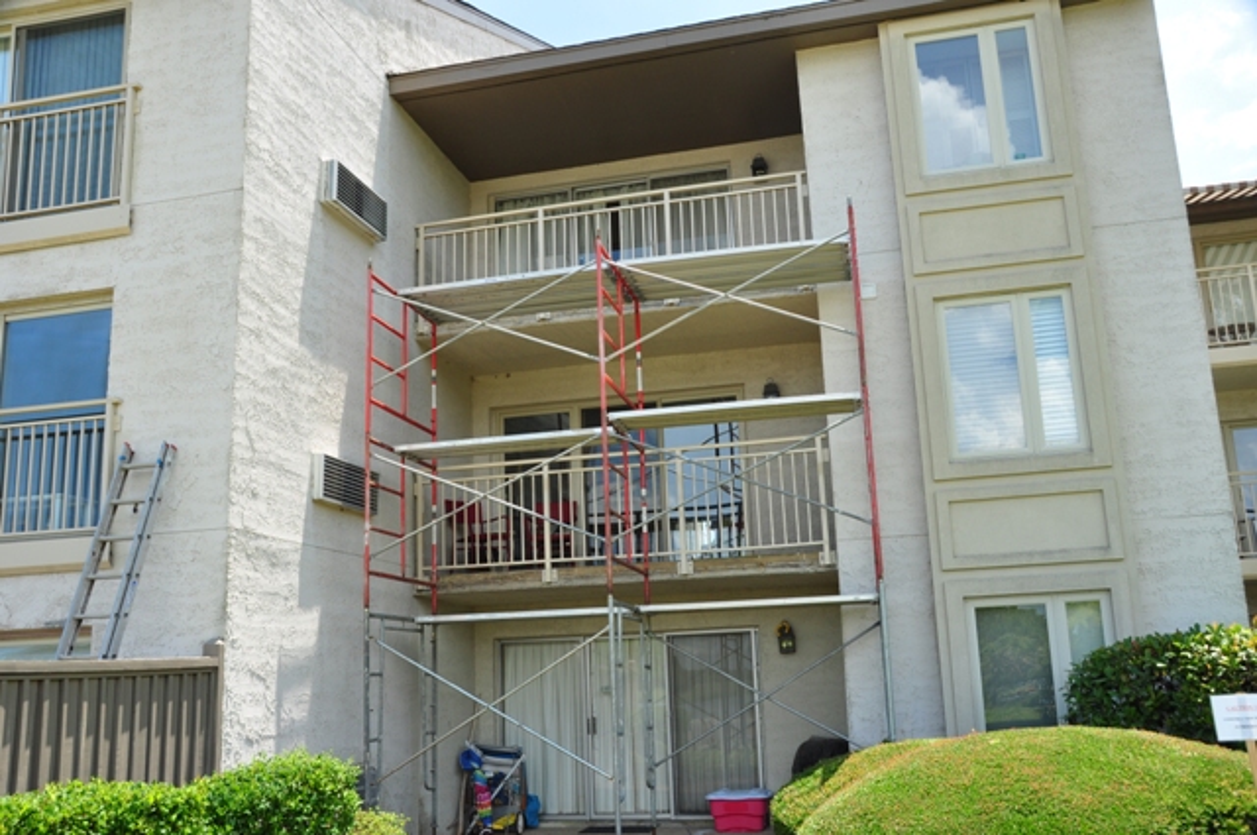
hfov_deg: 57.3
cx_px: 628
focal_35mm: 33
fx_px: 1151
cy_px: 418
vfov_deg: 39.9
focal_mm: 22
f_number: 11
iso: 200
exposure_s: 1/25
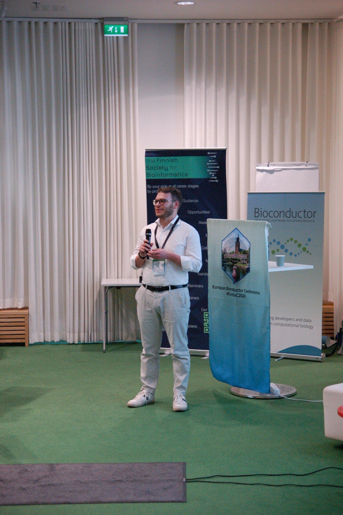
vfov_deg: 27.0
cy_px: 258
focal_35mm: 75
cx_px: 172
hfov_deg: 18.2
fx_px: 1074
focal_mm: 50
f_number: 3.2
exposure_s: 1/125
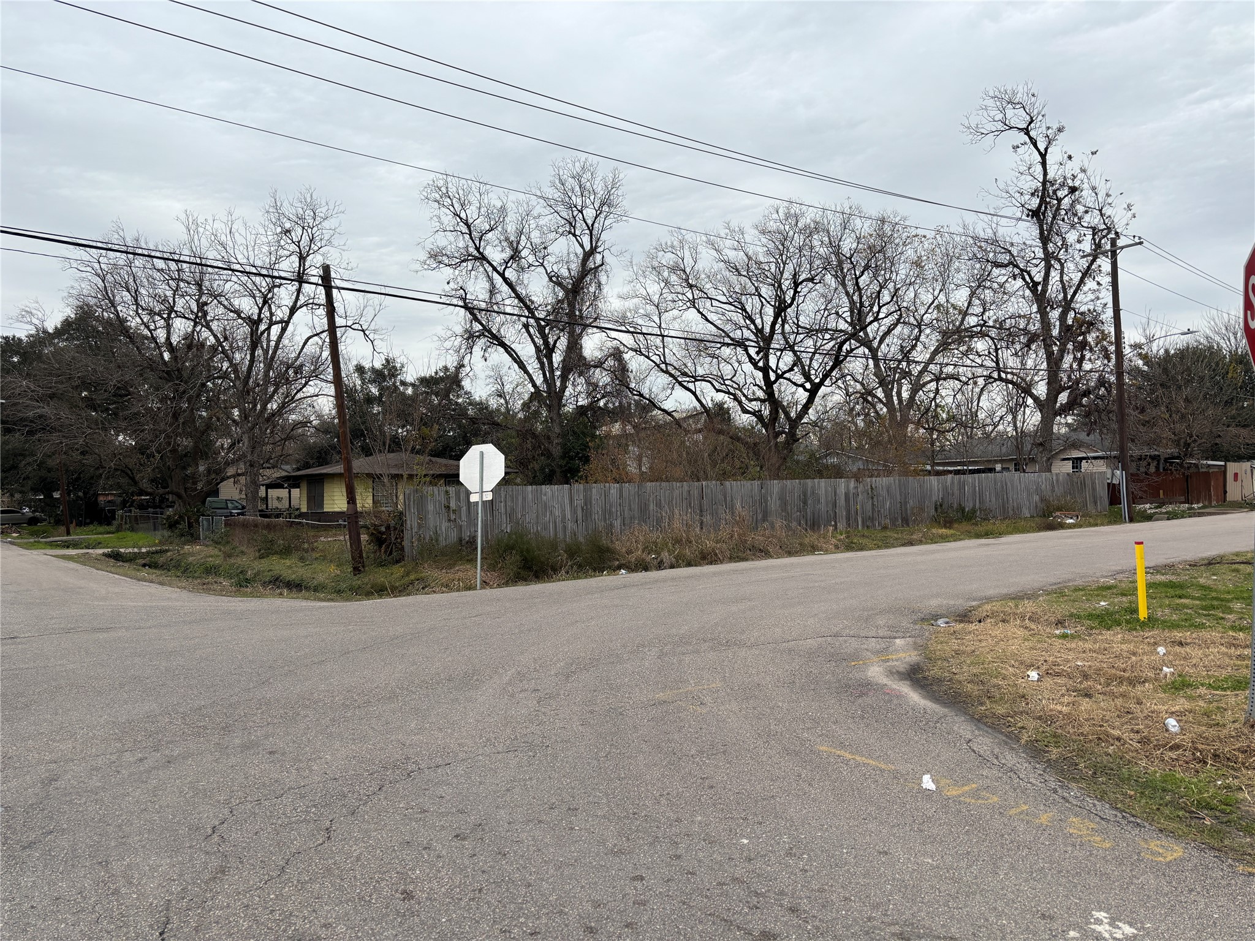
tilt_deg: -1.2
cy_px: 470
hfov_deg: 67.3
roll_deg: +1.8
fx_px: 943
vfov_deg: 53.1
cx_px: 628
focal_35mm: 26
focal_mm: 5.96
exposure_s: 1/1477
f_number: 1.6
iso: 50
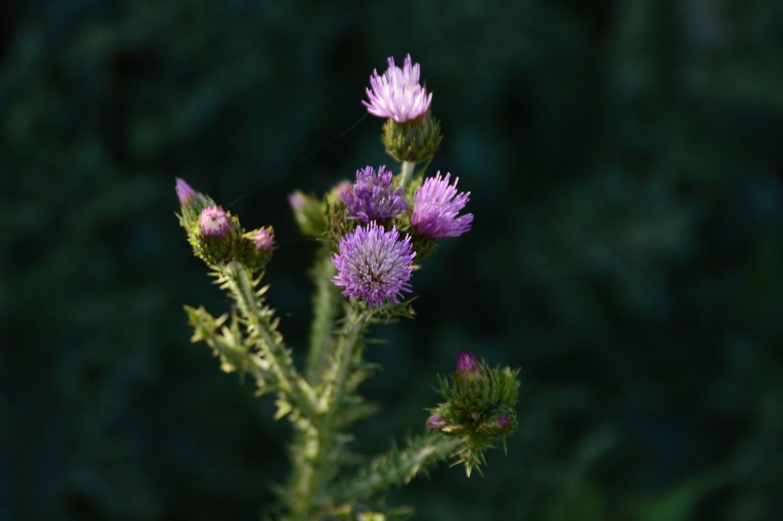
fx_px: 3912
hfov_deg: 11.4
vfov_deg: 7.6
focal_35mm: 180
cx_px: 392
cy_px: 260
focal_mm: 120
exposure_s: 1/160
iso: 100
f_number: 6.3
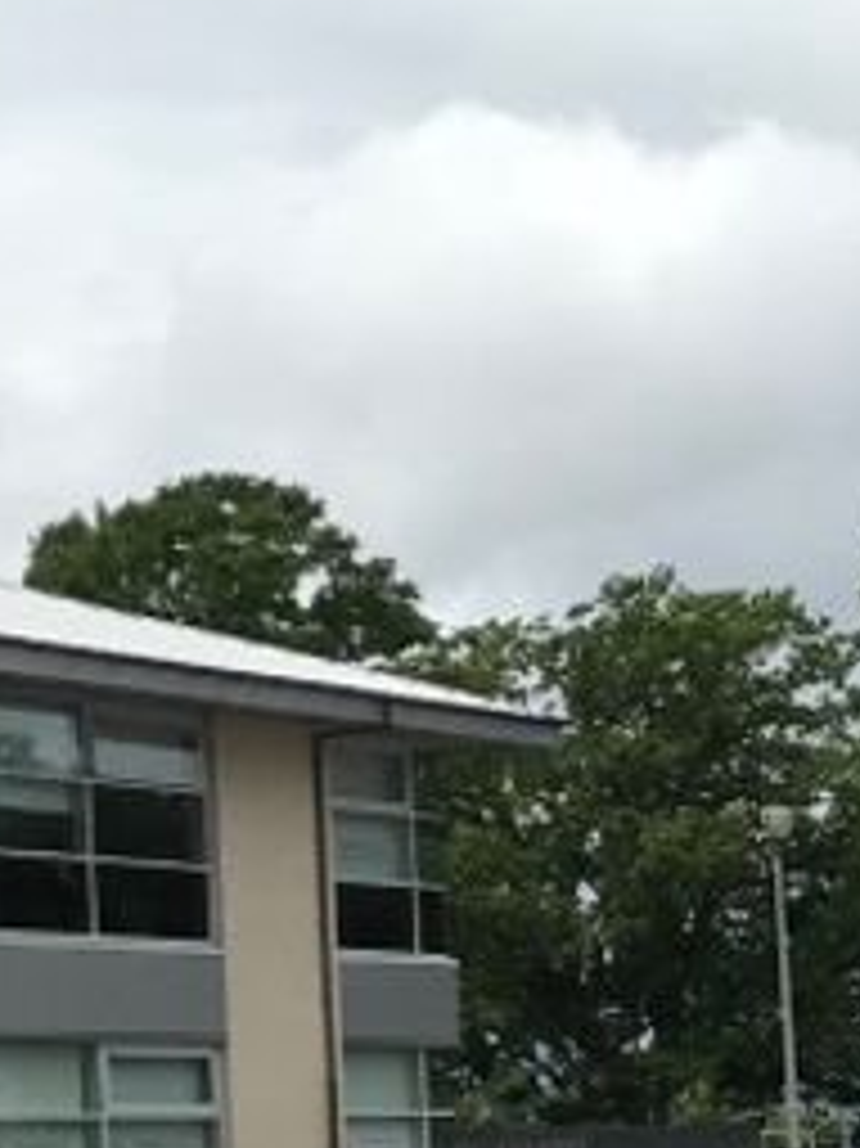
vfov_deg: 15.7
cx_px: 1729
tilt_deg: -2.0
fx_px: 4045
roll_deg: +1.0
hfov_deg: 11.0
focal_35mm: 122
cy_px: 1245
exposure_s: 1/3831
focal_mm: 3.99
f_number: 1.8
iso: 20
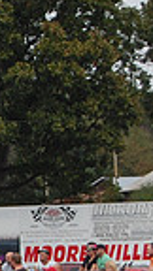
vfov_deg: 6.2
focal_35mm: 347
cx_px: -370
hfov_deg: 3.4
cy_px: 299
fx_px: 2503
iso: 400
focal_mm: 55
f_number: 5.6
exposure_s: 1/1000
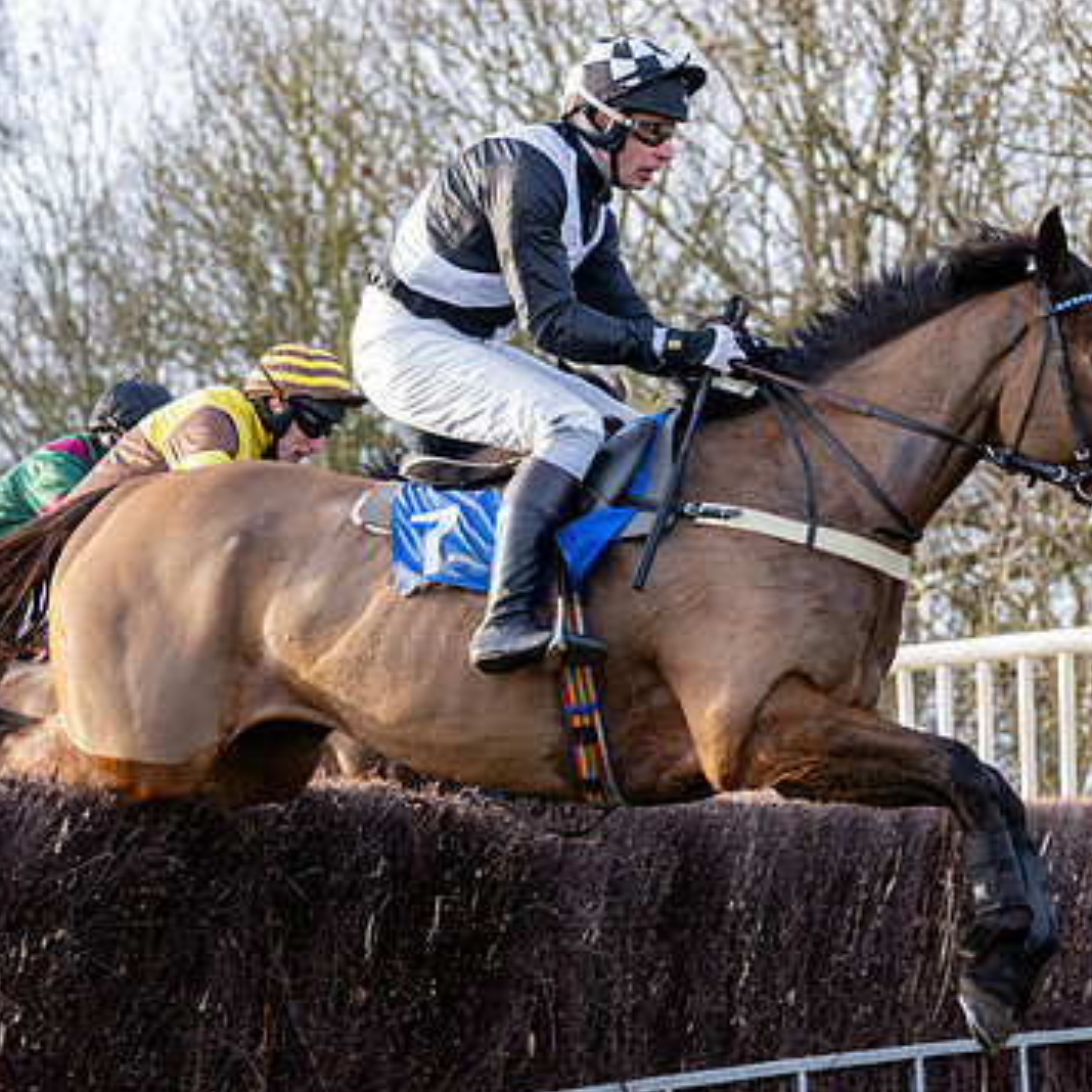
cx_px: 505
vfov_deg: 14.0
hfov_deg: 14.1
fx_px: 4426
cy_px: 711
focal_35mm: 124
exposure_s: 1/1600
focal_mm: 70
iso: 800
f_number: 2.8
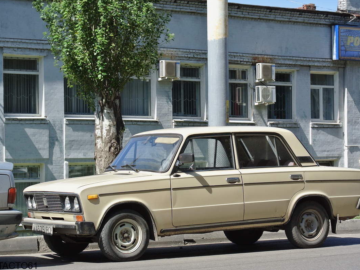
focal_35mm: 109
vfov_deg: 13.6
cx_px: 192
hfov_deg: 18.0
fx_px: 1133
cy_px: 135
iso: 100
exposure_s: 1/500
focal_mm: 37.3
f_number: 4.5
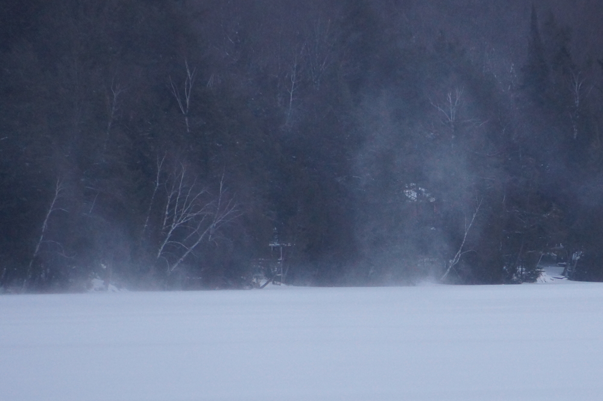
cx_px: 302
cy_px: 200
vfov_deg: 3.7
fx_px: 6279
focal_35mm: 375
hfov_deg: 5.5
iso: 1000
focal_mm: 250
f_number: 6.3
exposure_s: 1/400
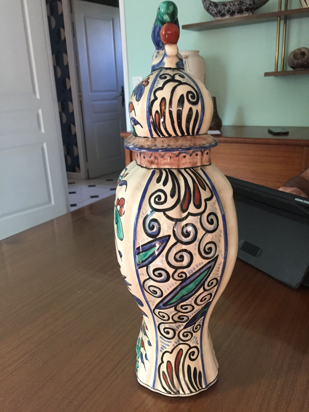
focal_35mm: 29
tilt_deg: -19.0
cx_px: 154
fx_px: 345
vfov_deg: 61.7
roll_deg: +1.8
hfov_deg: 48.2
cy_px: 206
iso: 250
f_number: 2.2
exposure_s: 1/33
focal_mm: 4.15
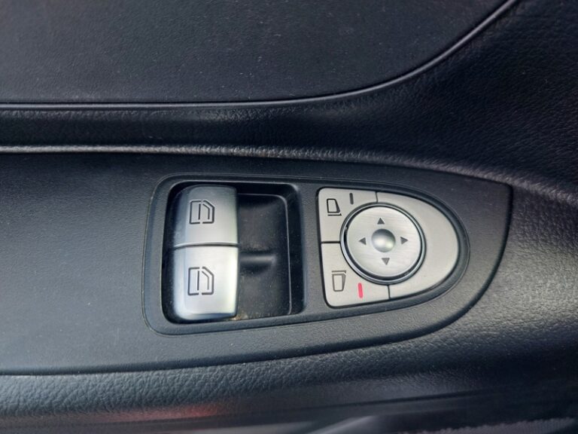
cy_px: 217
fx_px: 417
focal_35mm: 25
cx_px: 289
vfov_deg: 54.9
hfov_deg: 69.4
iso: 25
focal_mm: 5.23
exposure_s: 1/113
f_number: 1.8
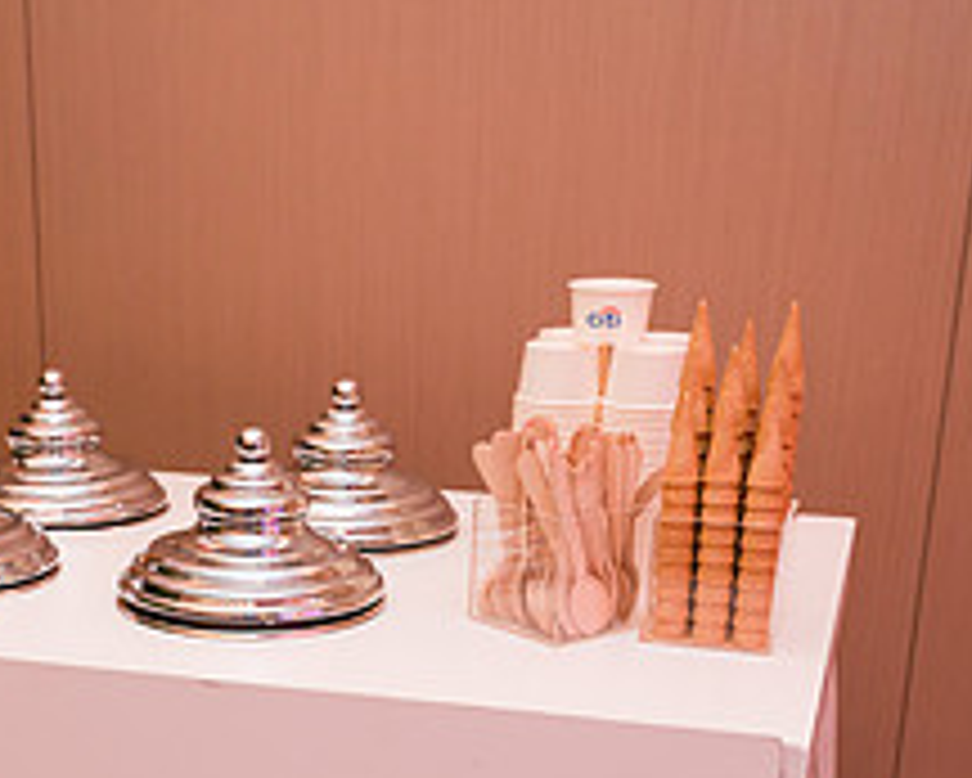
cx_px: 149
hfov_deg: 29.1
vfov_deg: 23.2
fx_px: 1813
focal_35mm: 63
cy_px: 794
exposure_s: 1/160
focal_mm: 24
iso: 800
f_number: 3.2
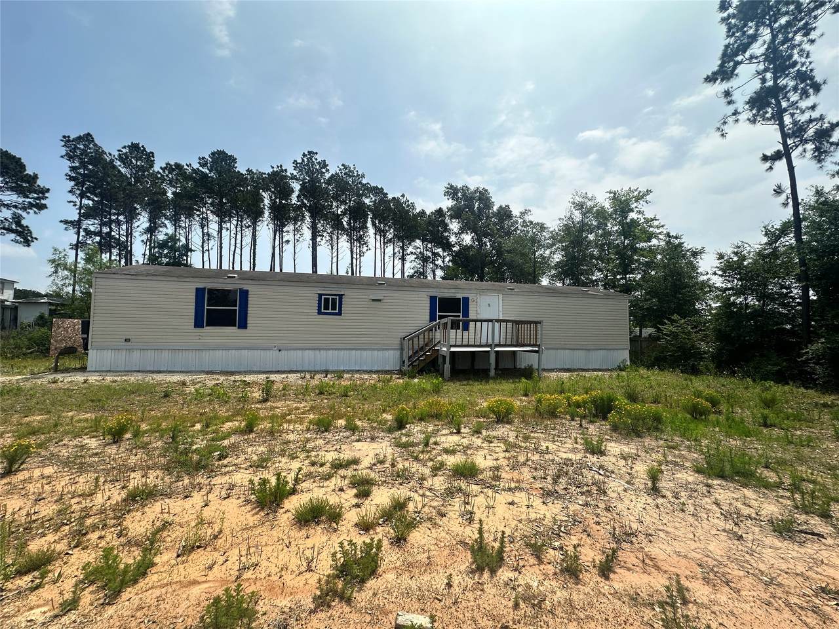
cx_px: 420
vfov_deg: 85.7
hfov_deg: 102.1
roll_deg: -0.4
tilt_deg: +2.1
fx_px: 339
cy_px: 314
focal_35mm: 14
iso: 50
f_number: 2.2
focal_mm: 2.22
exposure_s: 1/2681
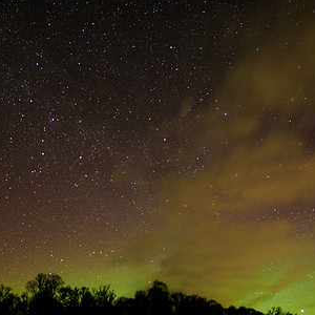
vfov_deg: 40.9
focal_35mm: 41
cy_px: 157
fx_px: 422
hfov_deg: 40.8
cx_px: 130
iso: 2000
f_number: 2
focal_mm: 12
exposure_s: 15
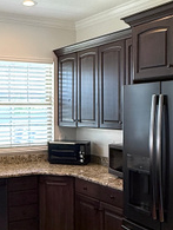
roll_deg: -0.4
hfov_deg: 26.3
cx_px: 42
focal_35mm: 55
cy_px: 119
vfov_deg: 34.9
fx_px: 365
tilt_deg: -0.4
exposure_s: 1/120
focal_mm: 2.22
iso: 125
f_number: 2.2
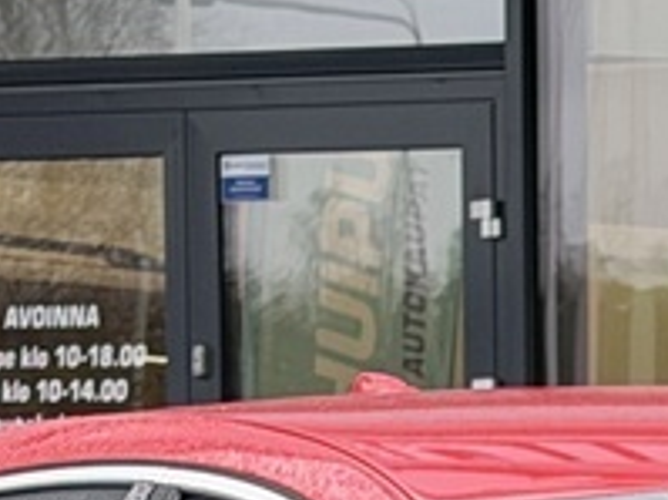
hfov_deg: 5.6
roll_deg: -0.4
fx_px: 6692
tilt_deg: -5.9
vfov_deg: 4.2
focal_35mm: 347
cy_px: 1124
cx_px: 1306
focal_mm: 6.76
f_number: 1.78
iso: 50
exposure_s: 1/141
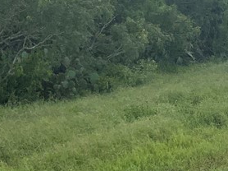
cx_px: 374
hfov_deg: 16.3
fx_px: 704
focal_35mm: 107
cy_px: 116
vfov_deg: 13.8
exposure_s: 1/1626
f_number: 1.8
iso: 16
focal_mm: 3
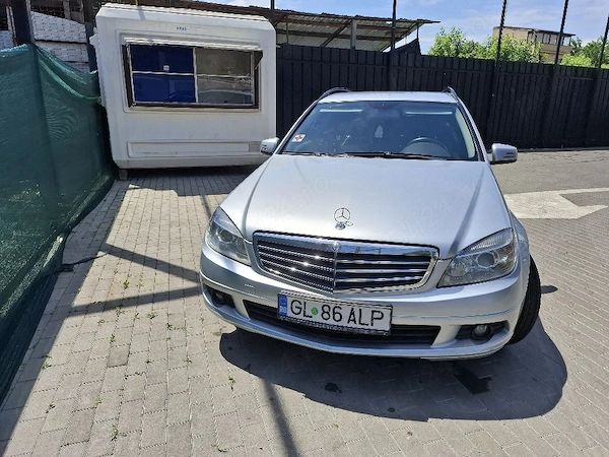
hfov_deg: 73.9
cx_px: 304
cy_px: 228
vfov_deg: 58.9
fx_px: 405
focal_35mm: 23
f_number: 1.8
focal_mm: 5.54
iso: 50
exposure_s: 1/3333
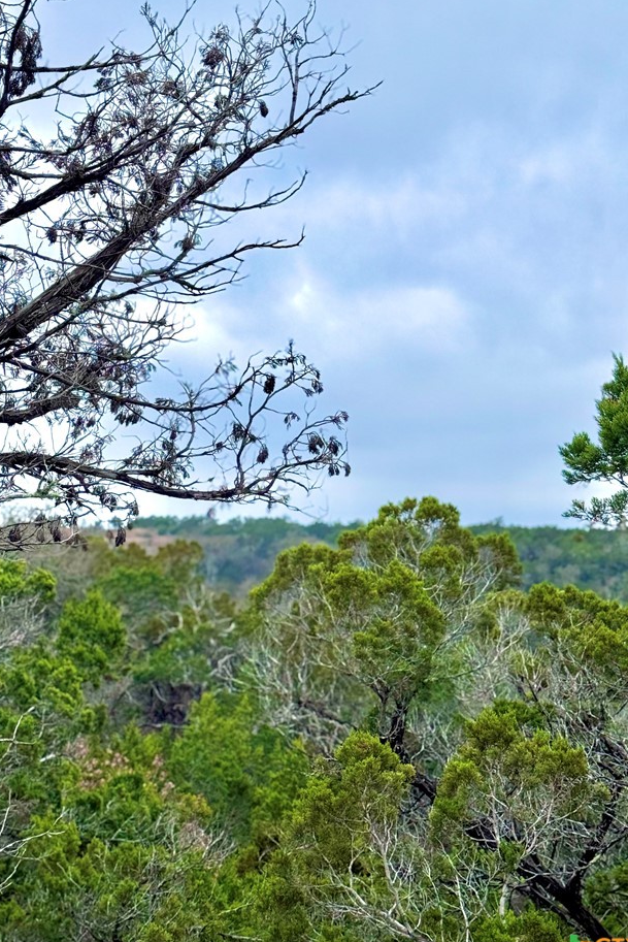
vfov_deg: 35.6
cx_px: 315
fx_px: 1465
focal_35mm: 56
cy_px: 456
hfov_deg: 24.2
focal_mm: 6.76
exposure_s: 1/3425
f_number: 1.78
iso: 64
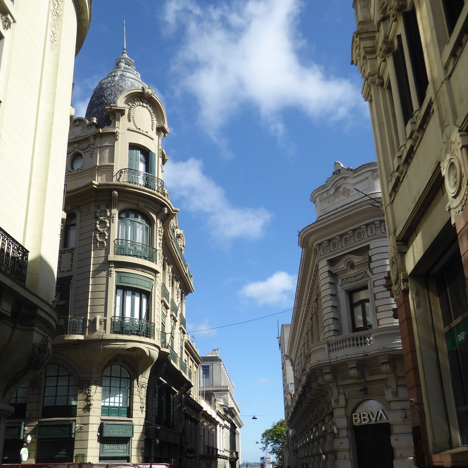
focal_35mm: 35
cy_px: 285
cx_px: 232
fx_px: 535
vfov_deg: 46.9
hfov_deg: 47.2
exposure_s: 1/800
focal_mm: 5
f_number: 3.5
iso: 80
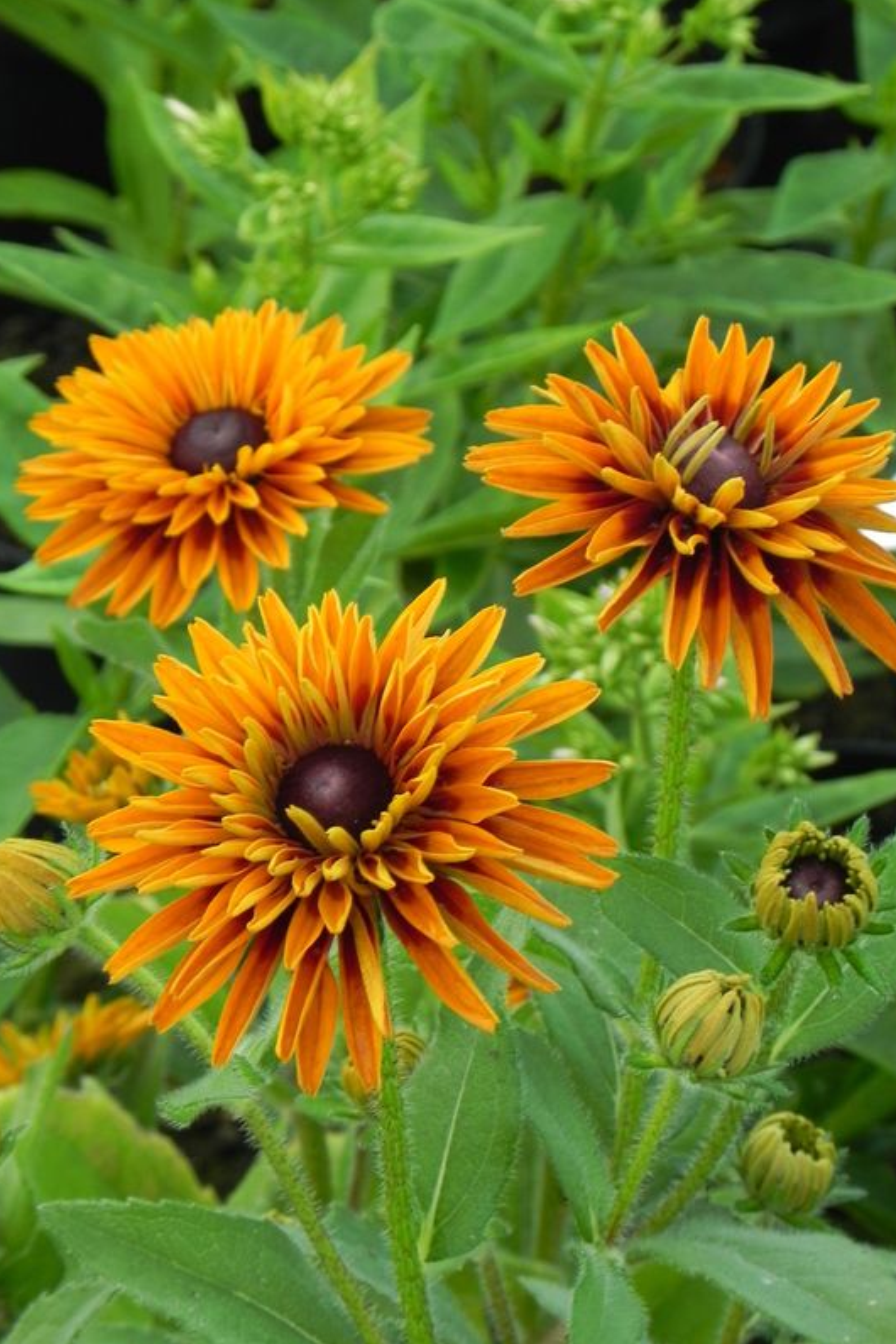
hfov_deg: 6.2
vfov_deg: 9.3
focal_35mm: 222
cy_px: 669
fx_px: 8287
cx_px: 445
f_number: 5
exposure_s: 1/10
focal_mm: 37.7
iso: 160
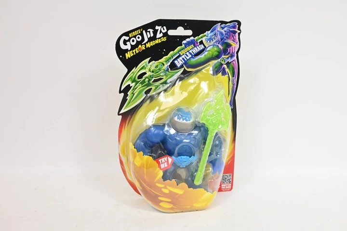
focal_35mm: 34
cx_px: 174
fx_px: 333
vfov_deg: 38.4
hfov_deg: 55.1
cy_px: 116
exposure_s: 1/125
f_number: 7.1
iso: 1000
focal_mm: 23
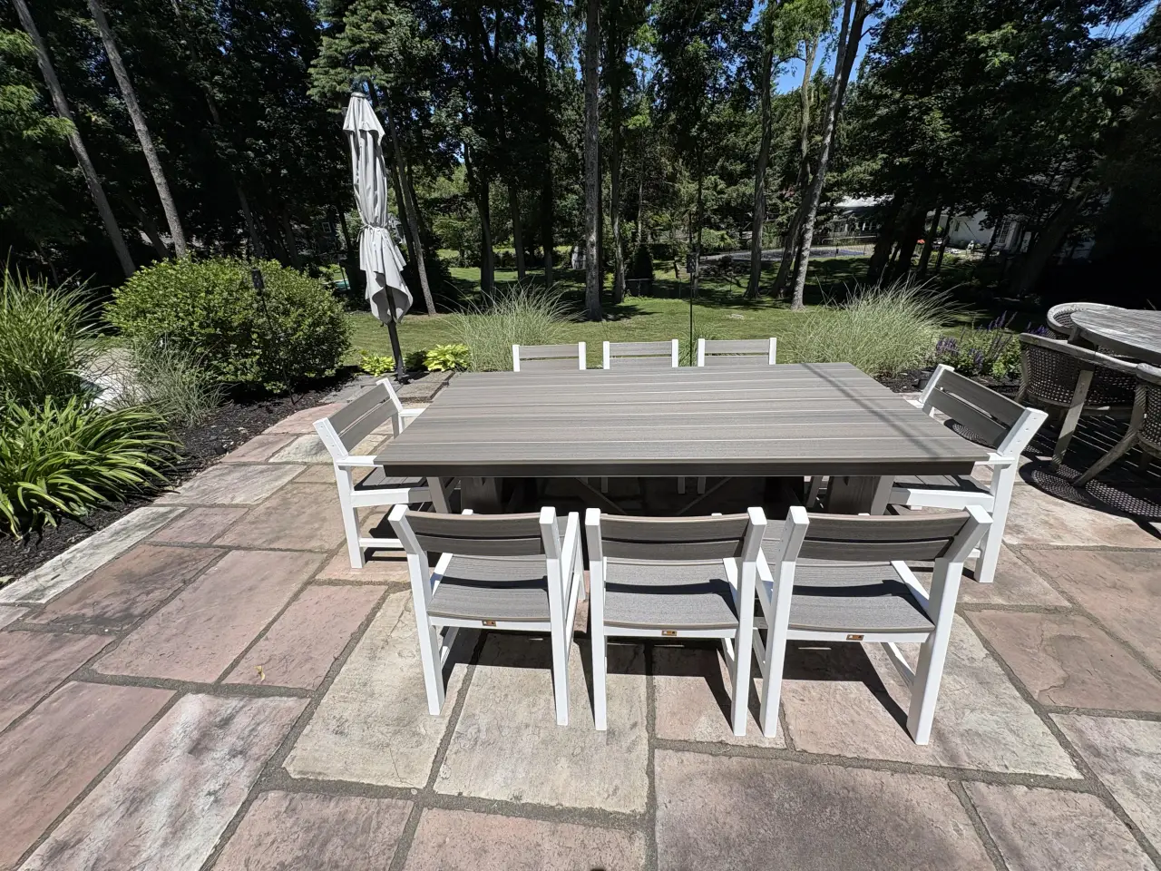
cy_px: 436
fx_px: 470
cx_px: 580
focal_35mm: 14
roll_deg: +4.4
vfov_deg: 85.7
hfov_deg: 102.1
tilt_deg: -26.1
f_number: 2.2
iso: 50
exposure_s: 1/2083
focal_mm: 2.22
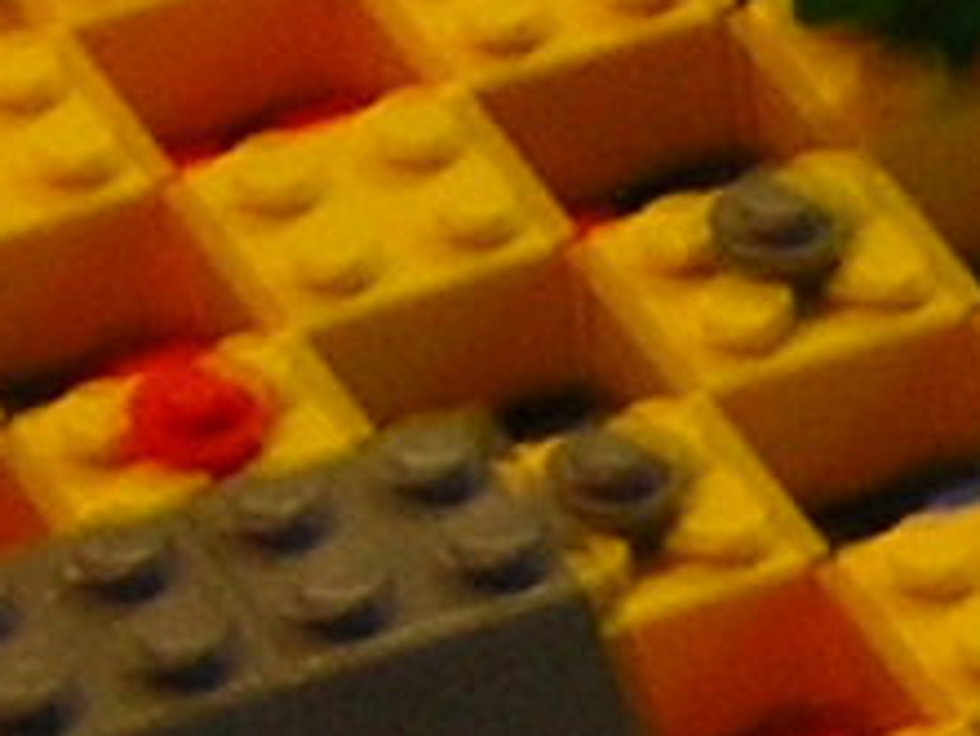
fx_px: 15154
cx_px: 2745
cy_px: 89
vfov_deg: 2.8
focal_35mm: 535
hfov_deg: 3.6
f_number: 3.8
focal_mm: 9.6
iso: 52
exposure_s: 1/5.7
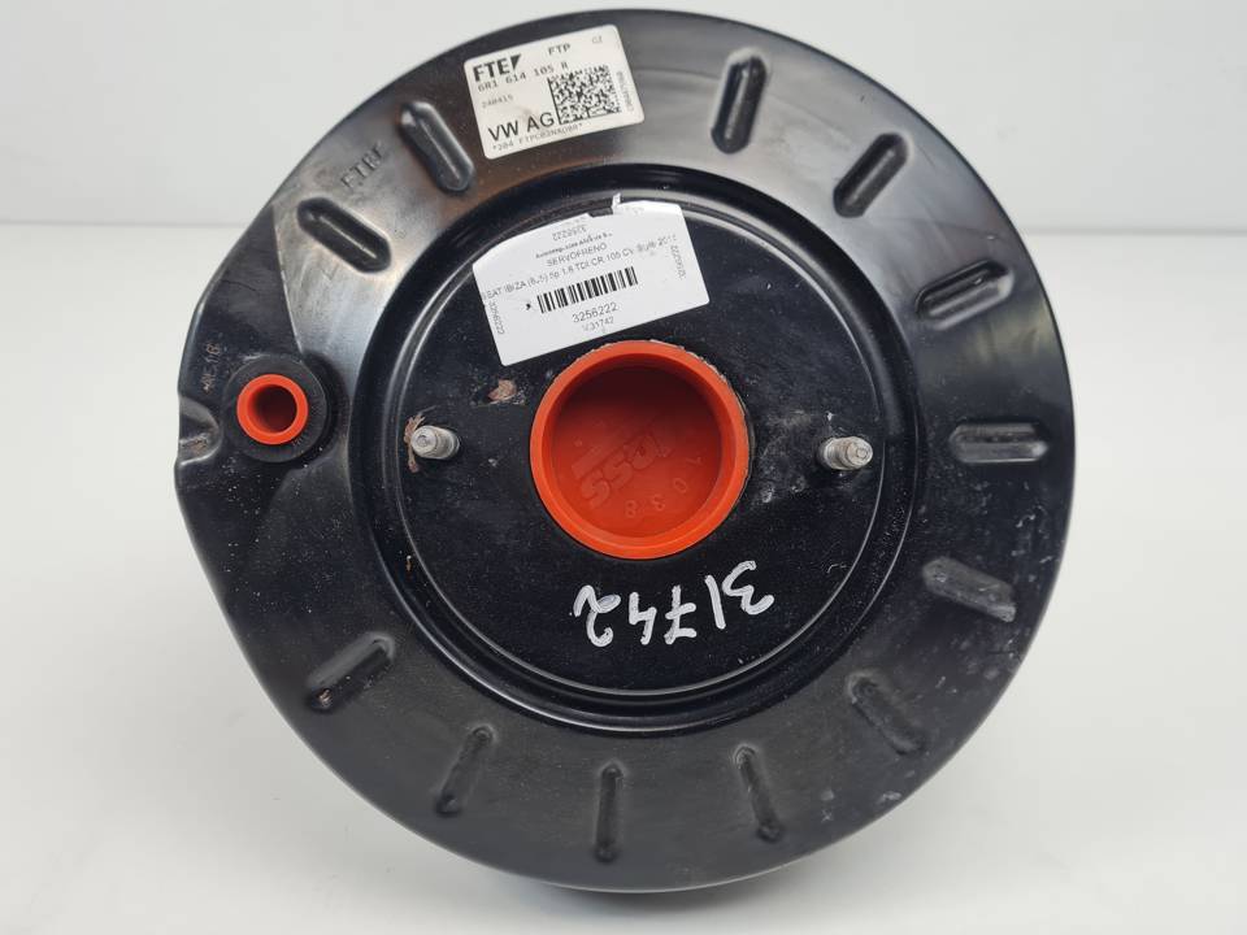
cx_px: 624
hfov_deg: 67.3
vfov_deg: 53.1
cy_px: 468
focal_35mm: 26
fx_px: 937
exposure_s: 1/177
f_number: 1.8
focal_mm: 5.4
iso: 50
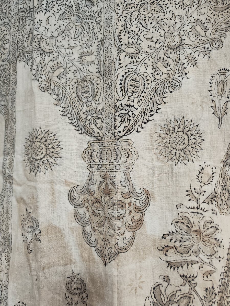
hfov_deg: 58.9
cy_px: 153
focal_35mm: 23
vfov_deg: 73.9
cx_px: 115
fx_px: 204
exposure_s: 1/500
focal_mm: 7.01
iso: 2414
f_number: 1.69
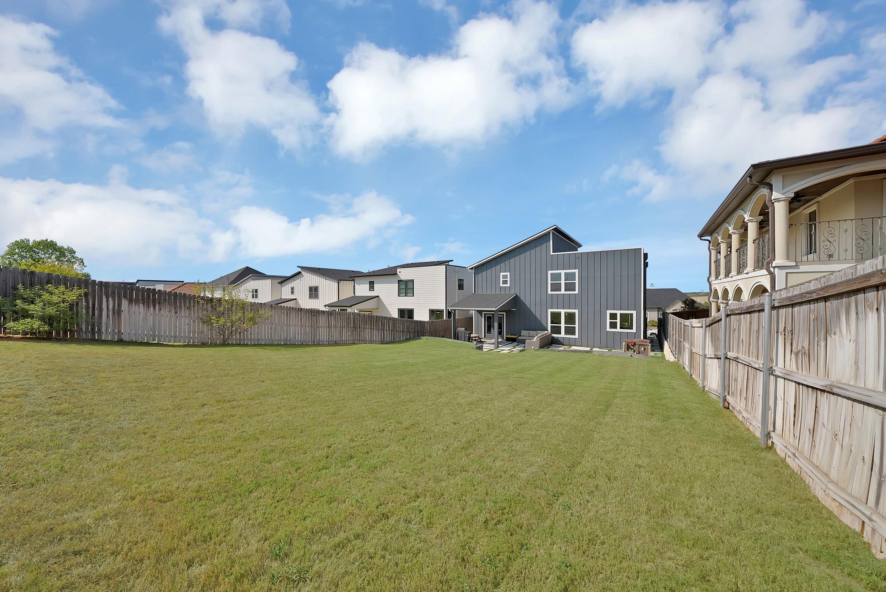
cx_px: 443
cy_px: 296
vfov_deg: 90.1
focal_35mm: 12
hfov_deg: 112.6
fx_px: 296
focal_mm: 12
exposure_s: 1/250
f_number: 9
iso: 500
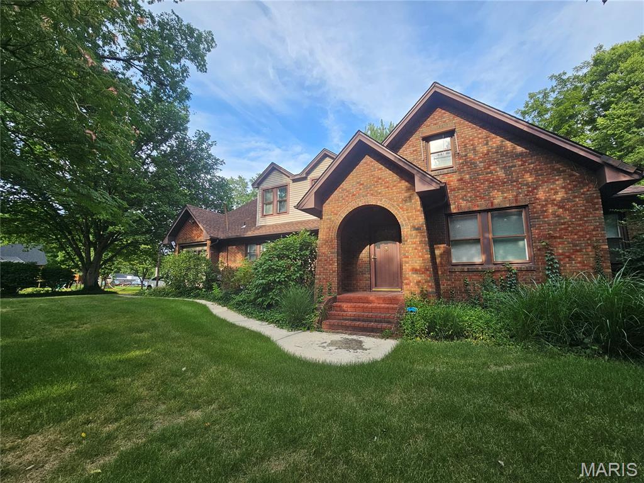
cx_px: 322
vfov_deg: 89.9
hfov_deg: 106.2
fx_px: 242
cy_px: 242
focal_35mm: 13
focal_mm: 2.2
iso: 50
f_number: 2.2
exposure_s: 1/569
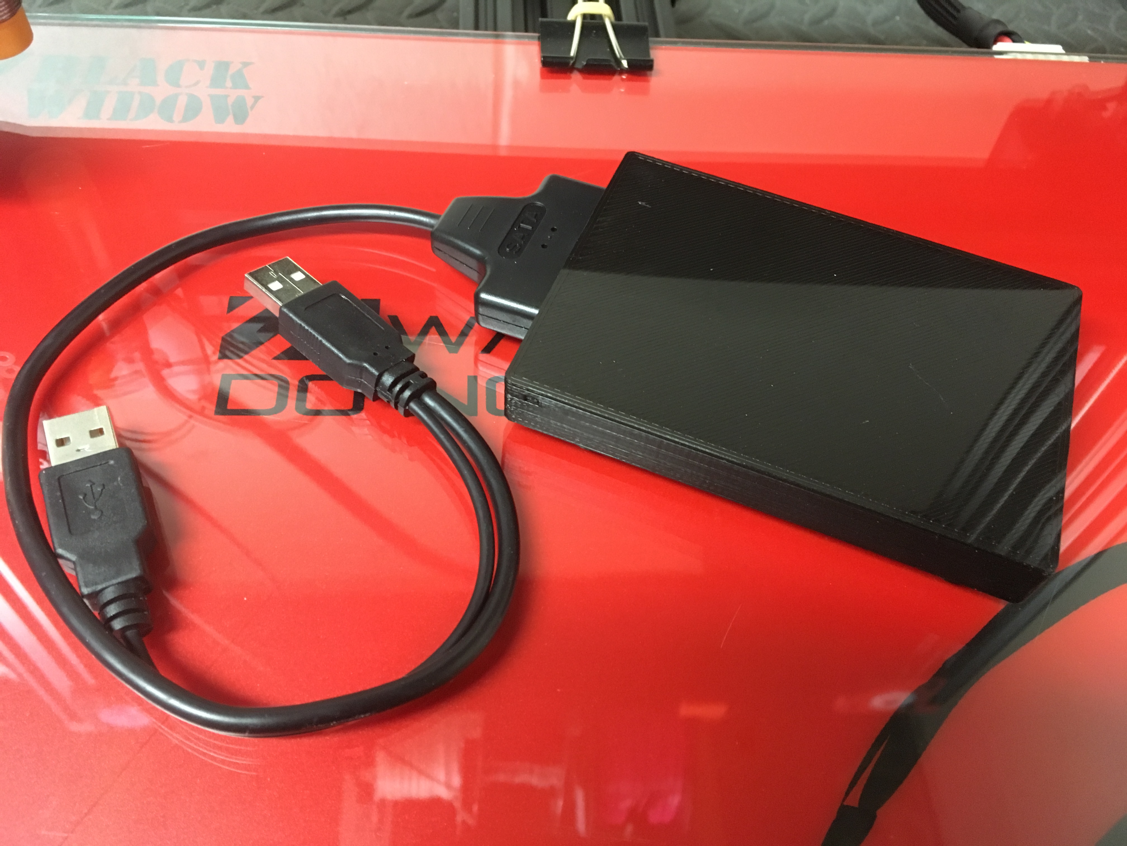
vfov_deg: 48.2
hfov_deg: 61.7
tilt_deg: -54.6
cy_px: 423
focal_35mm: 29
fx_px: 944
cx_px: 564
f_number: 2.2
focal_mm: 4.15
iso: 200
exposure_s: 1/15
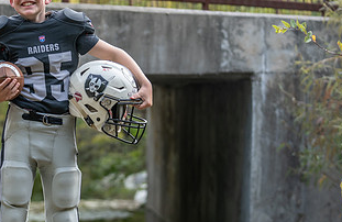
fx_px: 1367
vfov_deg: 9.3
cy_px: 111
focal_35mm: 145
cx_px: 46
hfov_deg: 14.1
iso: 160
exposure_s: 1/320
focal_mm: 70
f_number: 2.8
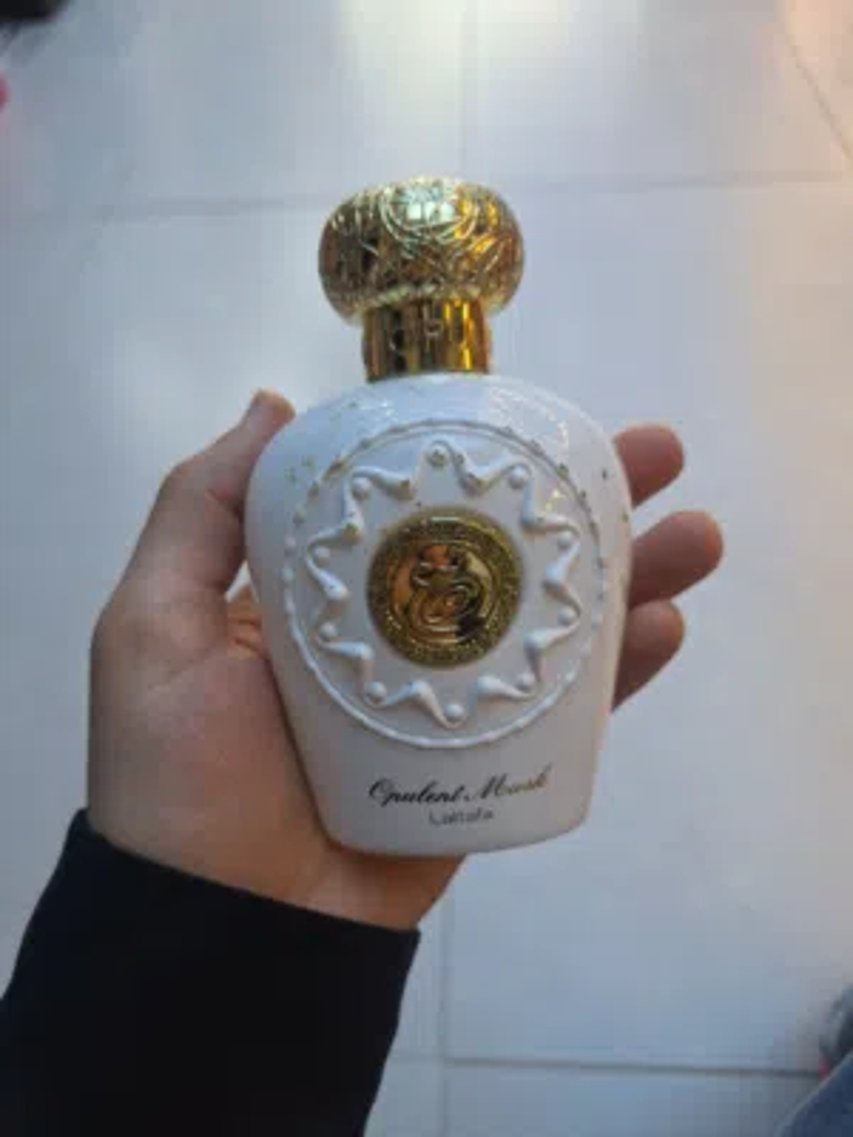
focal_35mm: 23
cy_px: 568
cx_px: 426
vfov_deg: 73.9
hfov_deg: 58.9
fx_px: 756
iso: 125
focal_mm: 5.54
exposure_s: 1/50
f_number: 1.8
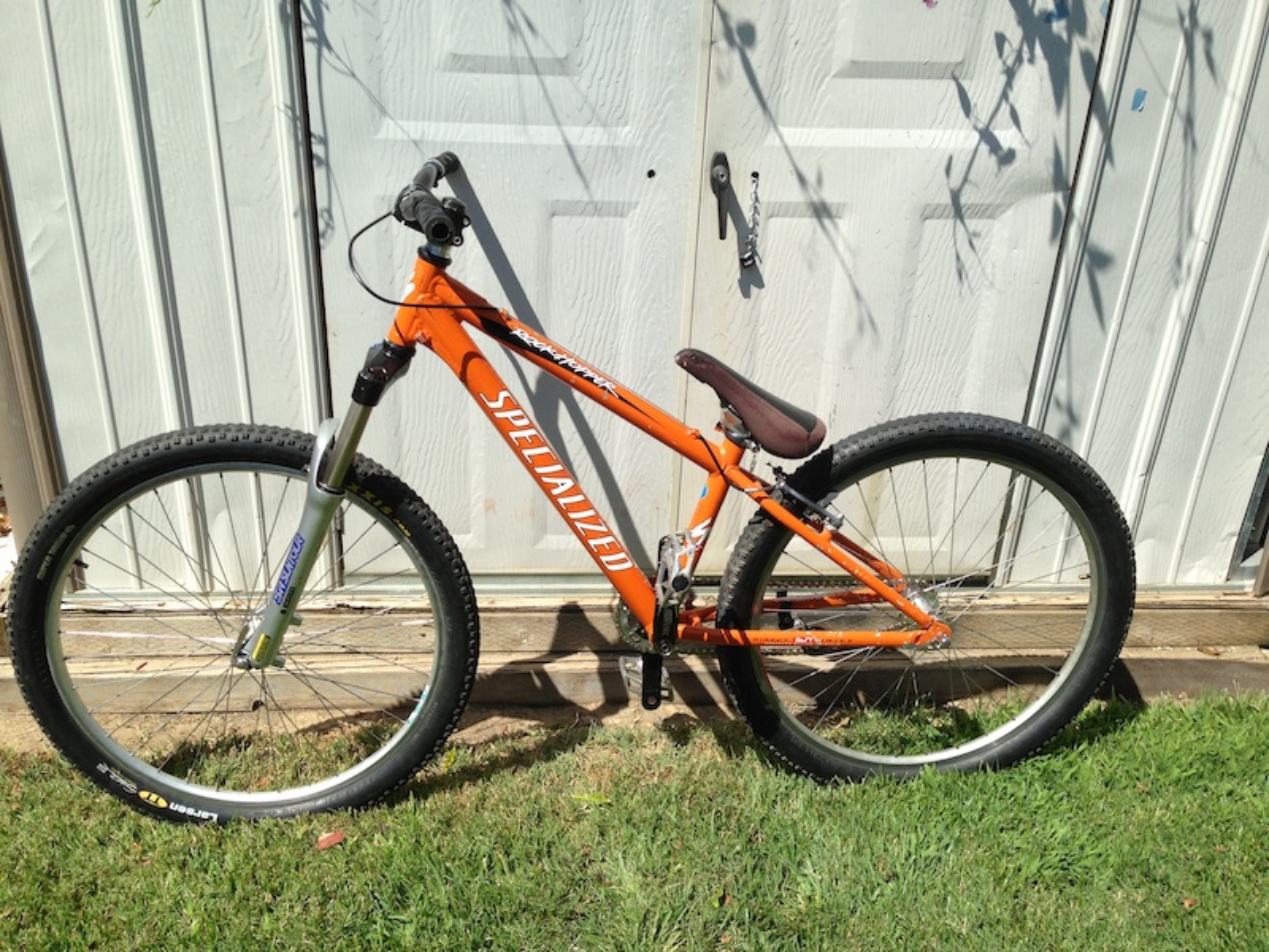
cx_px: 634
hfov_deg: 55.4
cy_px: 476
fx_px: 1210
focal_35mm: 33
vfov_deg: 42.9
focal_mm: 4.13
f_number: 2.4
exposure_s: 1/1391
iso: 50
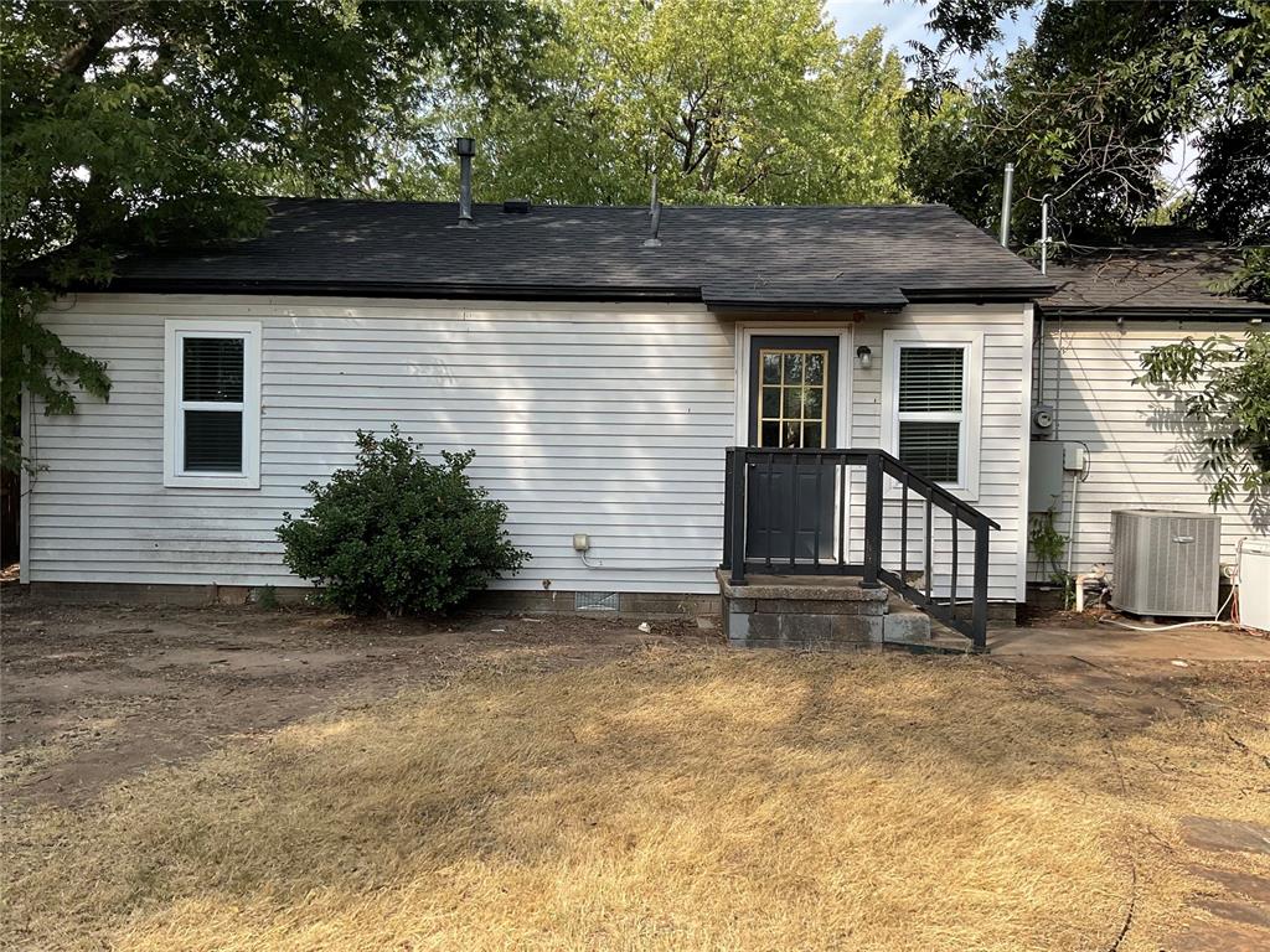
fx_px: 1064
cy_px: 476
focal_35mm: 29
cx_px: 635
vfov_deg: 48.2
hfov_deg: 61.7
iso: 16
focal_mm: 3
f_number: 1.8
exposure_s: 1/613
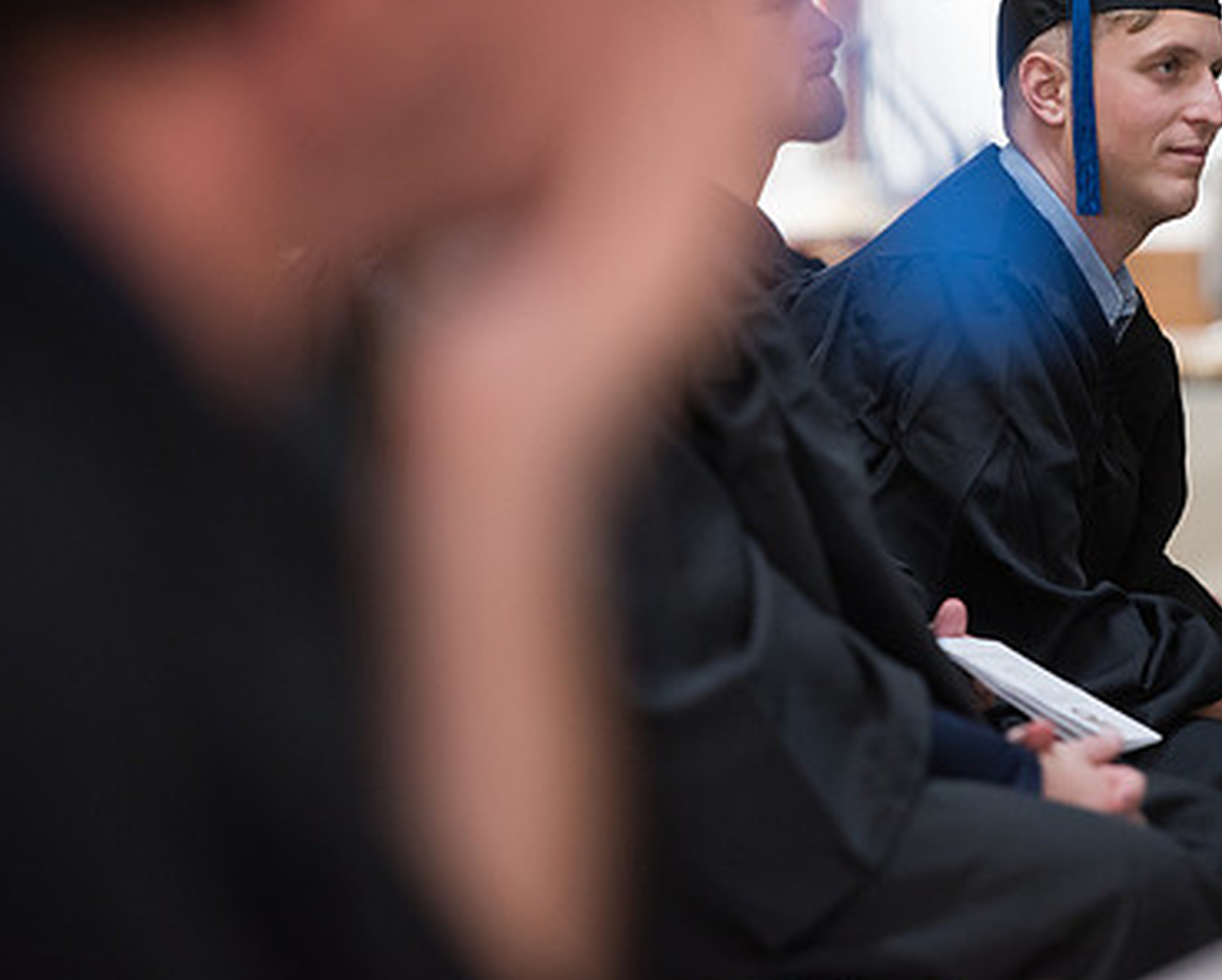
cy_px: 370
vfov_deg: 5.8
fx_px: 9628
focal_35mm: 266
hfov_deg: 7.3
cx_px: 946
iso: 2500
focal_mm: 180
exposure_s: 1/200
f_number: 2.8
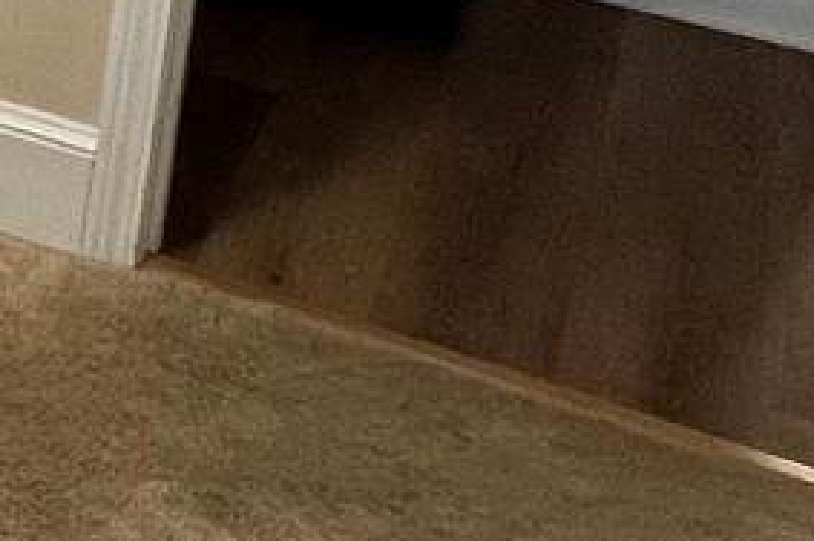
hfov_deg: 15.2
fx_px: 2213
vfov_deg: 12.5
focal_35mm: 98
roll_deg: -1.4
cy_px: -498
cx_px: -966
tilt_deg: -14.2
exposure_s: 1/120
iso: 160
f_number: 1.8
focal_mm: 1.57
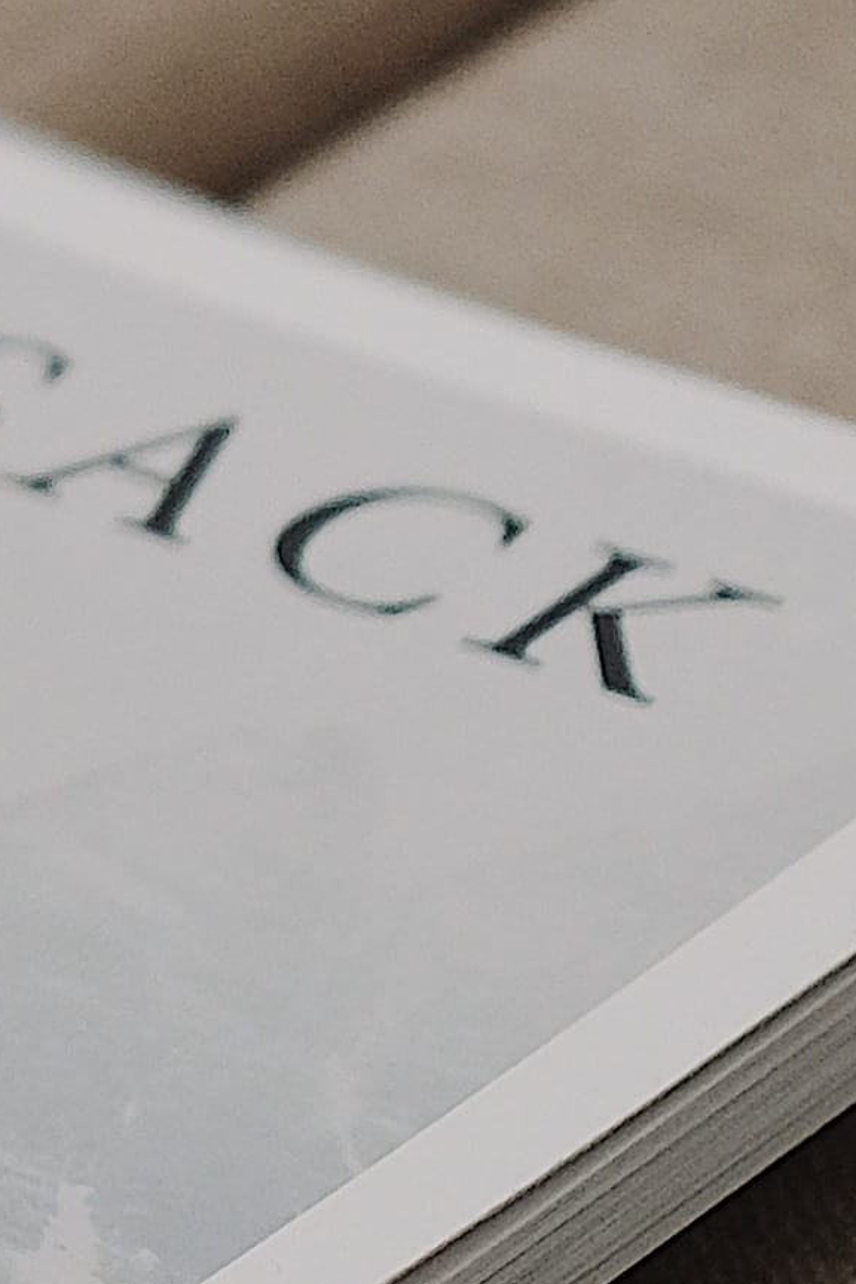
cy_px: -1012
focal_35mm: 368
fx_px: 13124
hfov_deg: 3.7
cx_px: -1184
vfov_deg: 5.5
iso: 800
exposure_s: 1/125
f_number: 2
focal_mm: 35
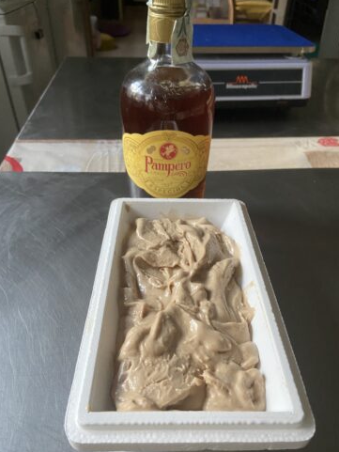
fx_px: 352
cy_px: 230
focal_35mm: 27
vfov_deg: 65.3
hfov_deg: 51.4
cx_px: 171
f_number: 1.8
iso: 320
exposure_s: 1/60
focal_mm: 4.25
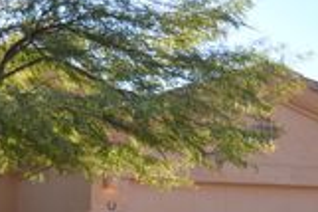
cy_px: 228
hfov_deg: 23.7
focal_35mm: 84
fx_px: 741
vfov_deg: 15.8
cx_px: 41
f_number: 4.2
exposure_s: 1/160
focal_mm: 18
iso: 100
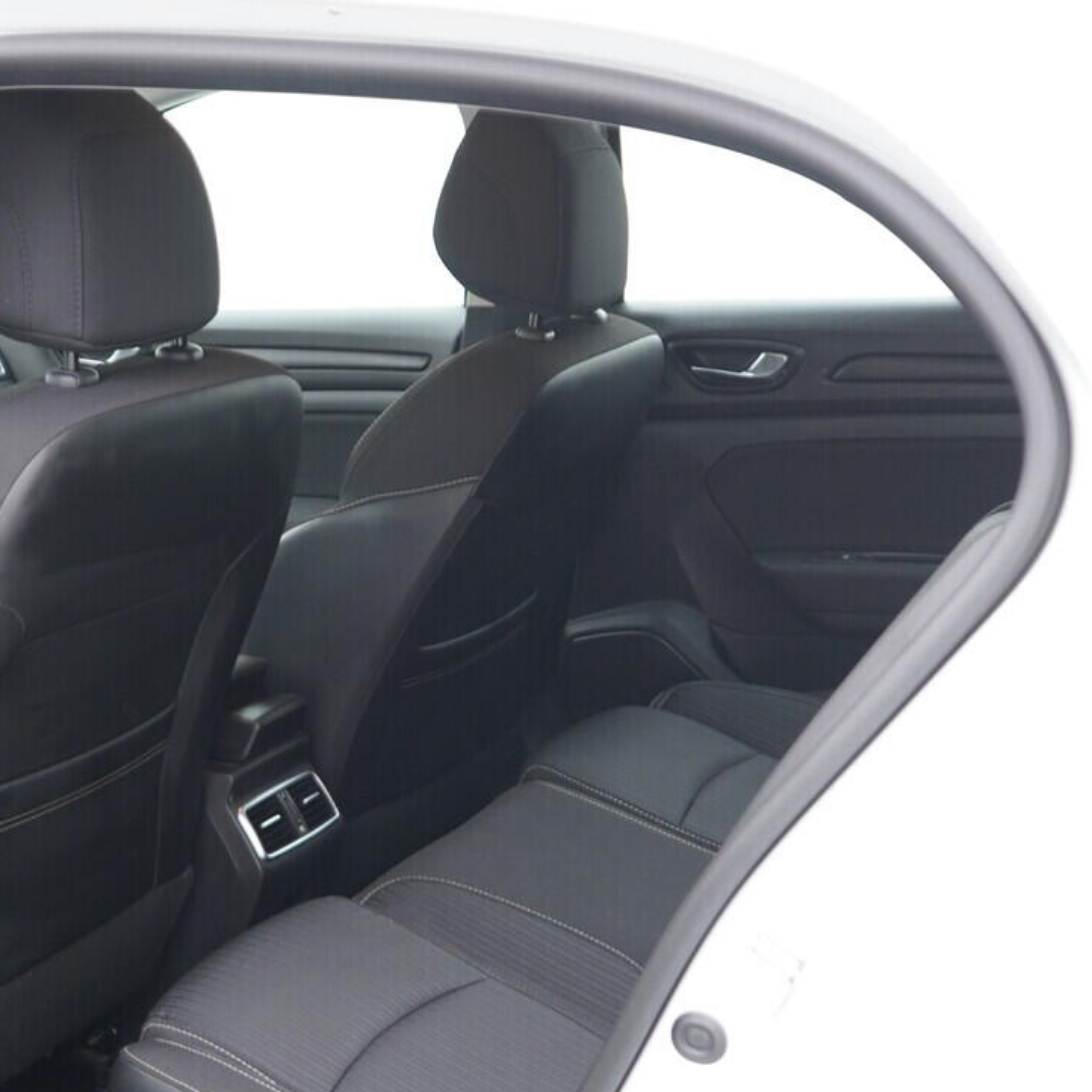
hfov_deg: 27.8
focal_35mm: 61
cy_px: 714
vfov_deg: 28.0
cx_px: 298
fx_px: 2177
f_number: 2.8
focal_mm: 24
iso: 200
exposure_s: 1/40
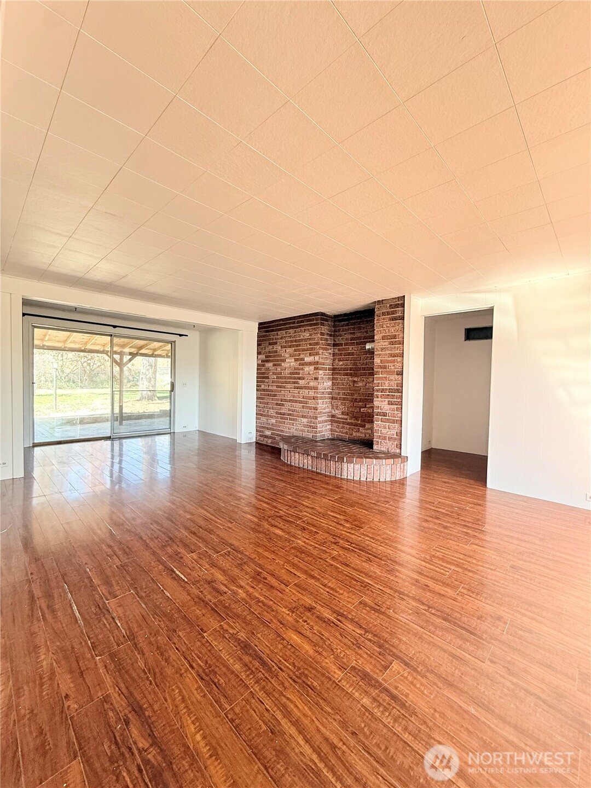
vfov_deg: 102.1
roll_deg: -1.2
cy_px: 394
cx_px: 296
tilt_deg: -1.2
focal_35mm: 14
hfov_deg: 85.7
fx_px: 319
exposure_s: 1/99
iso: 160
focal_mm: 2.22
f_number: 2.2
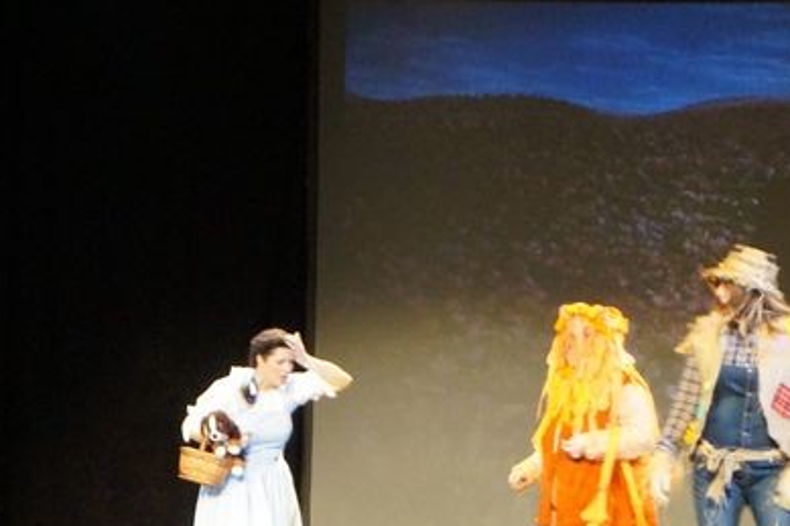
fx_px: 4058
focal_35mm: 185
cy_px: 547
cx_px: 426
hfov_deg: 11.1
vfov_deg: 7.4
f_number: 5.6
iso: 3200
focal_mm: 50
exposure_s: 1/25
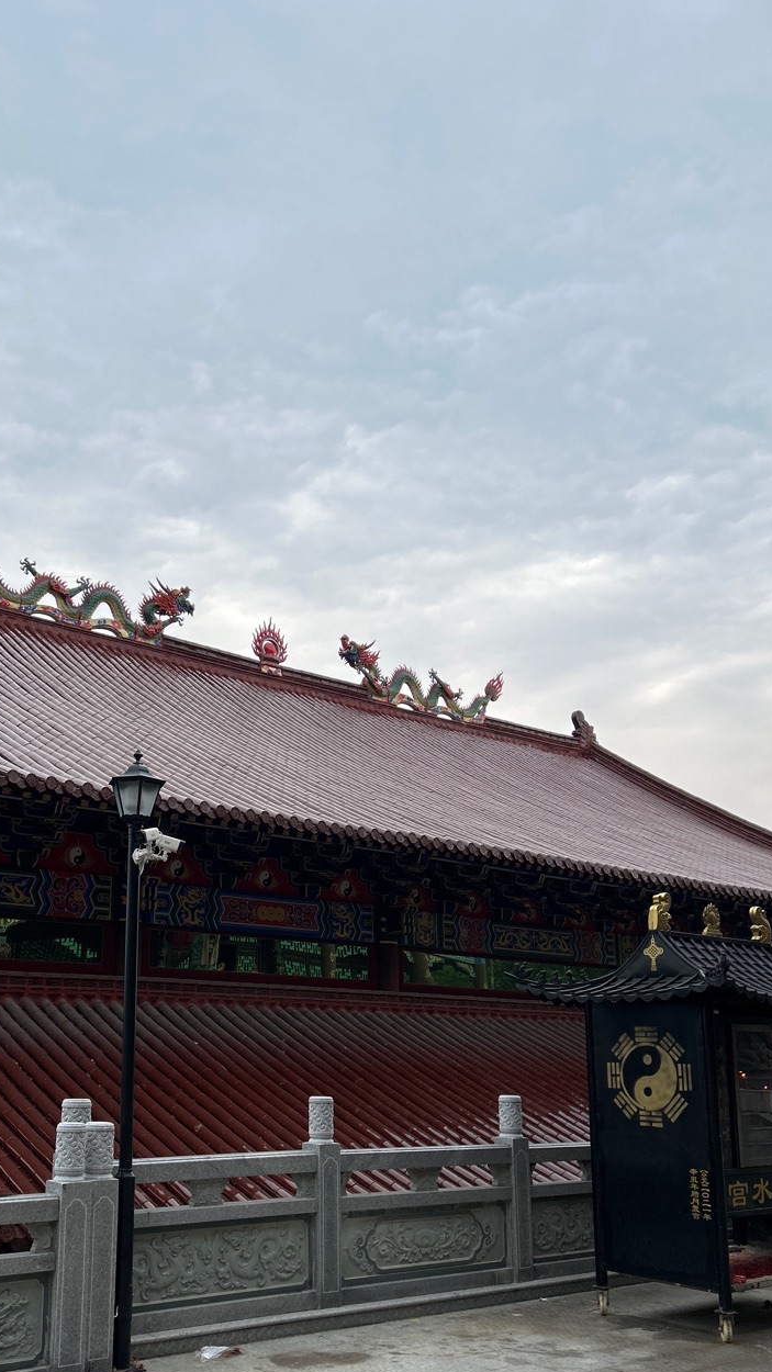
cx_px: 233
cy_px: 806
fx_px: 1237
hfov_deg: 34.2
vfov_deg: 57.7
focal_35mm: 34
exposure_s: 1/1224
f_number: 1.5
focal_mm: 5.7
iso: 50
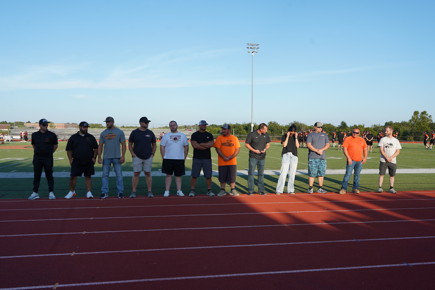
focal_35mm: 33
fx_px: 399
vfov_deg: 40.0
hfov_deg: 57.2
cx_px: 218
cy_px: 145
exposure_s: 1/250
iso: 100
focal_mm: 33
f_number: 6.3
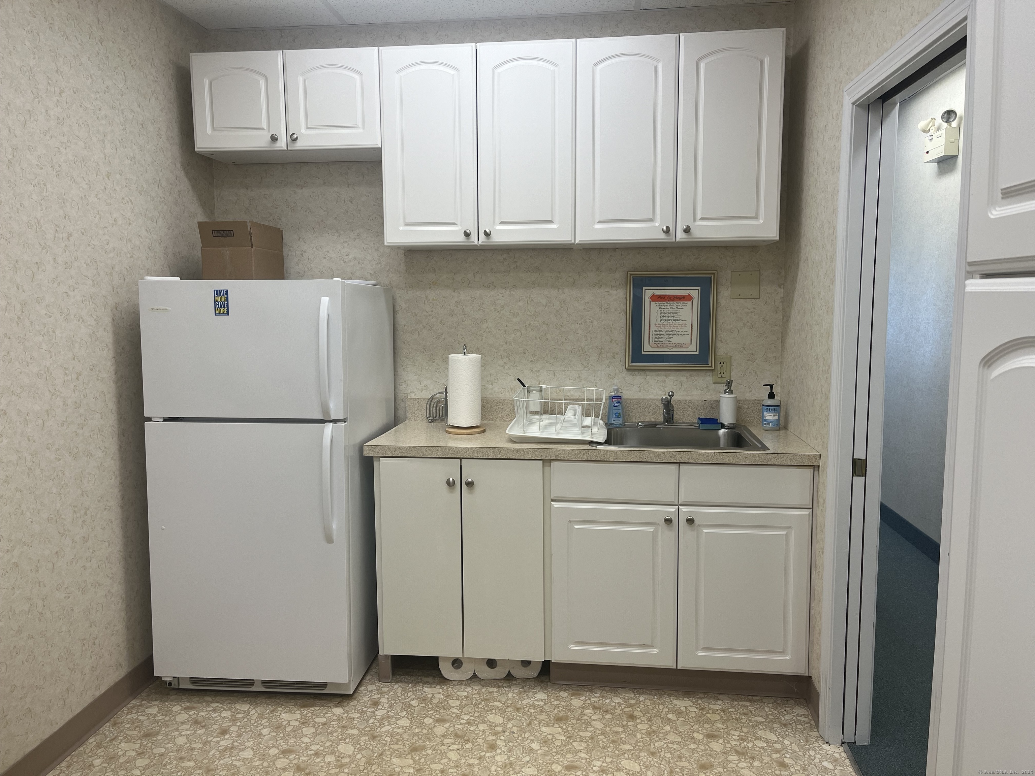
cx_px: 518
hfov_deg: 67.3
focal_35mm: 26
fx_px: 777
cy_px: 388
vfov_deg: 53.1
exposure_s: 1/122
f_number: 1.6
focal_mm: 5.1
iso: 40
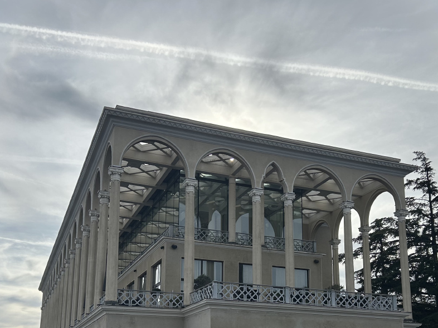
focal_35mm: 43
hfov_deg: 43.8
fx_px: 544
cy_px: 265
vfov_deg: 32.6
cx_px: 236
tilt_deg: +11.5
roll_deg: -0.3
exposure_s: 1/11364
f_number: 1.5
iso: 50
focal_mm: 5.7
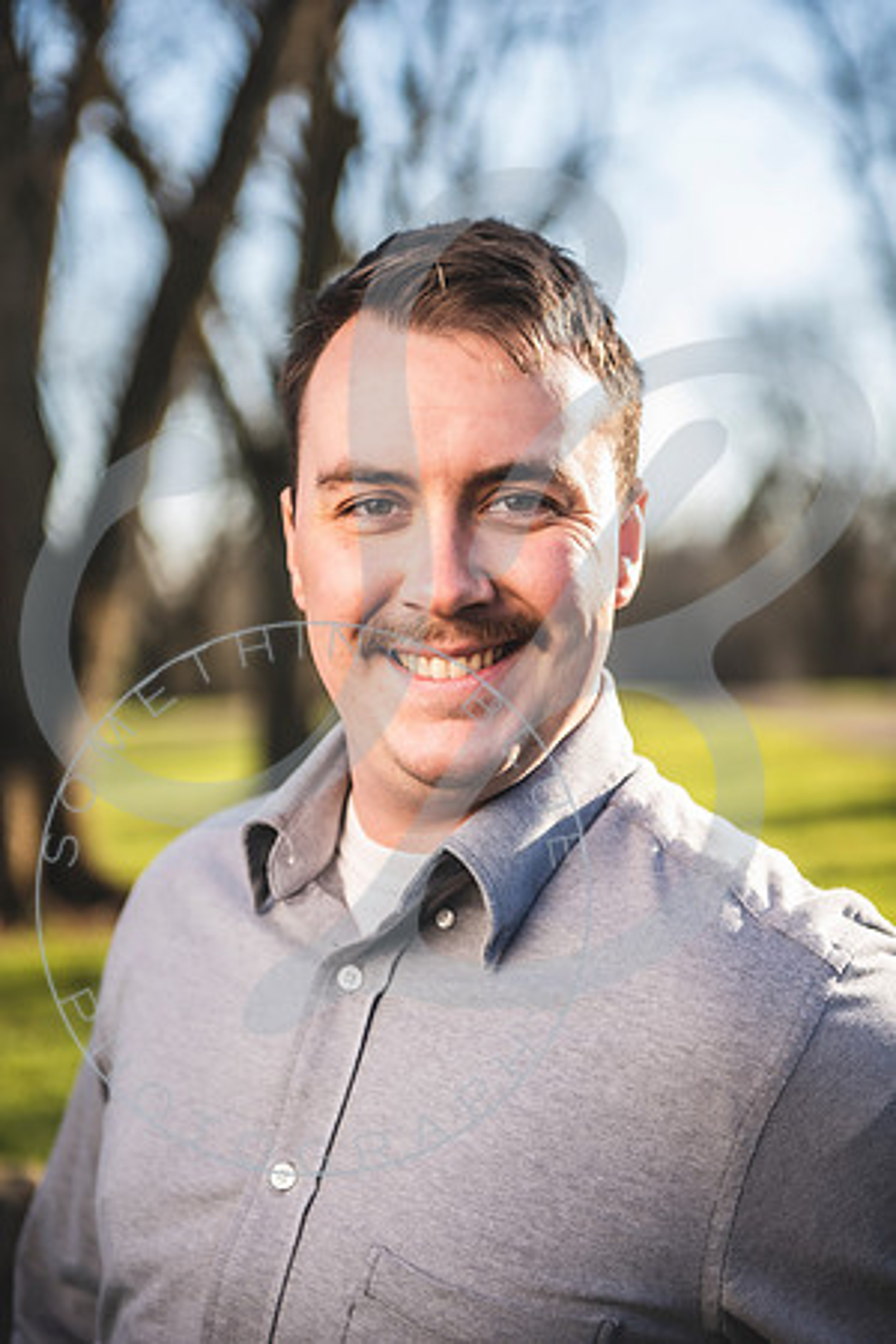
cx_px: 448
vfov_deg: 28.8
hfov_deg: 19.5
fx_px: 2613
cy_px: 672
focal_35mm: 70
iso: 100
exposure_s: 1/400
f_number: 2.8
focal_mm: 70
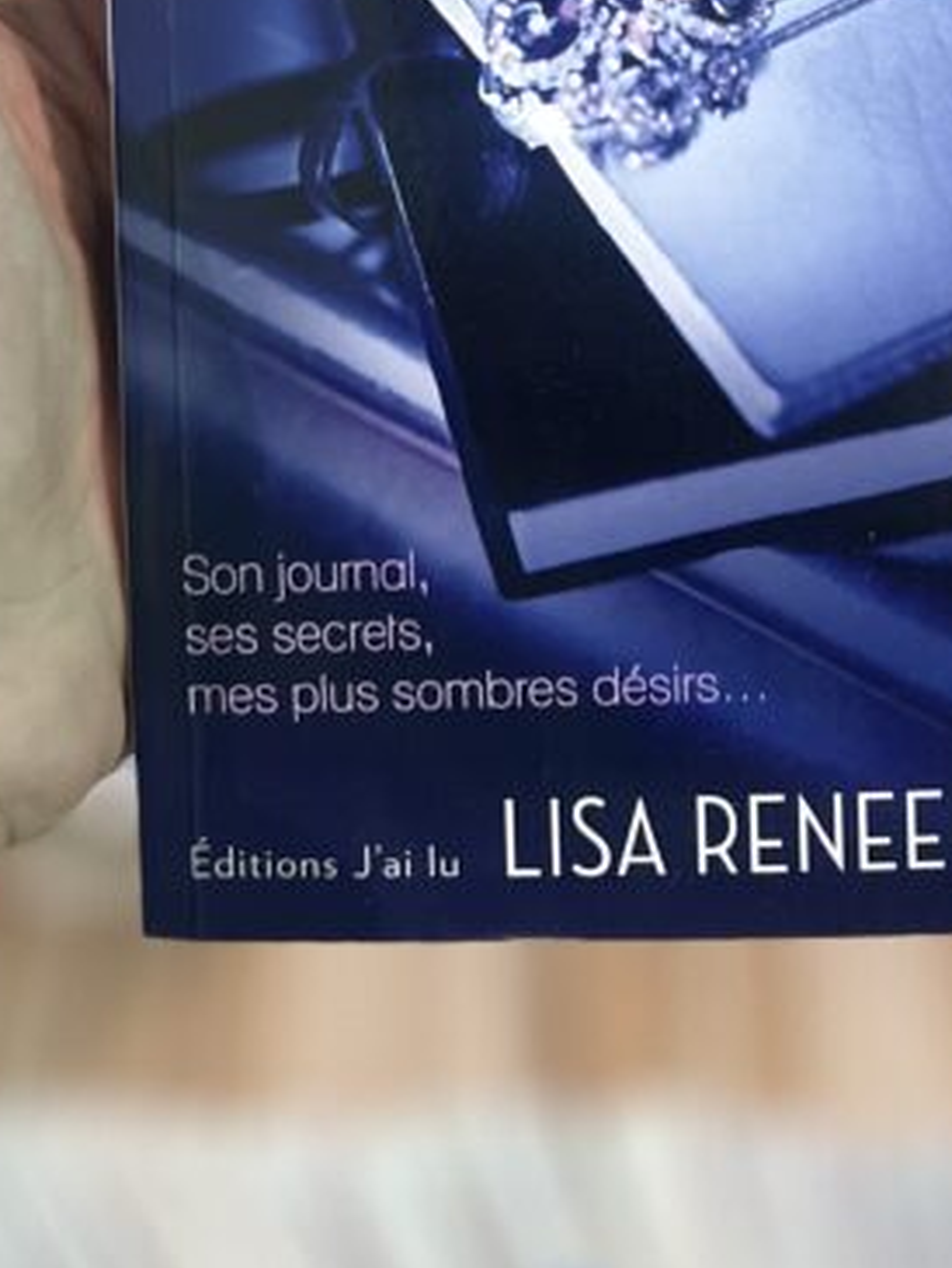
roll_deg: -0.4
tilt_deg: -28.1
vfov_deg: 30.9
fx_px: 2089
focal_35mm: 57
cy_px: -52
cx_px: 601
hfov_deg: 25.6
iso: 640
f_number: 1.5
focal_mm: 5.7
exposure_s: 1/40
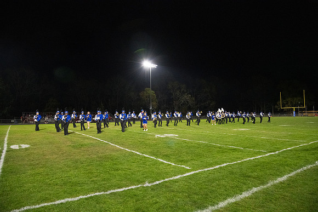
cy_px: 106
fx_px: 212
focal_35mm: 24
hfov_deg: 73.7
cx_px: 159
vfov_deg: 53.2
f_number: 5
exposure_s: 1/400
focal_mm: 24
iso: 5000
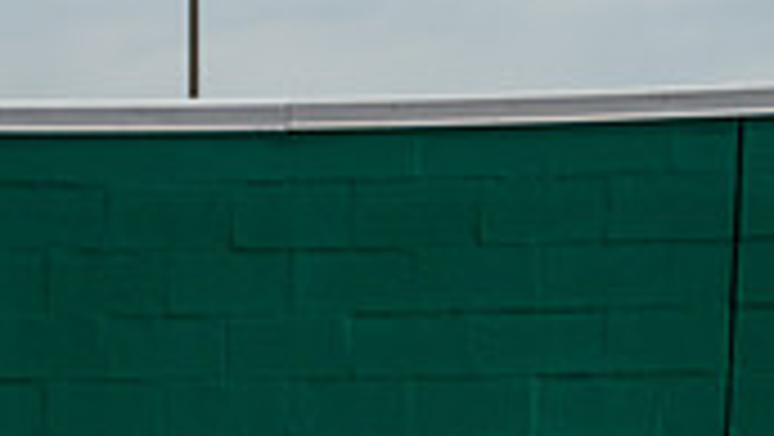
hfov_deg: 11.7
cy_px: 1007
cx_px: 274
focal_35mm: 184
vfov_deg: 6.3
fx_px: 3779
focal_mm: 67
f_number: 5.6
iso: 100
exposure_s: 1/640
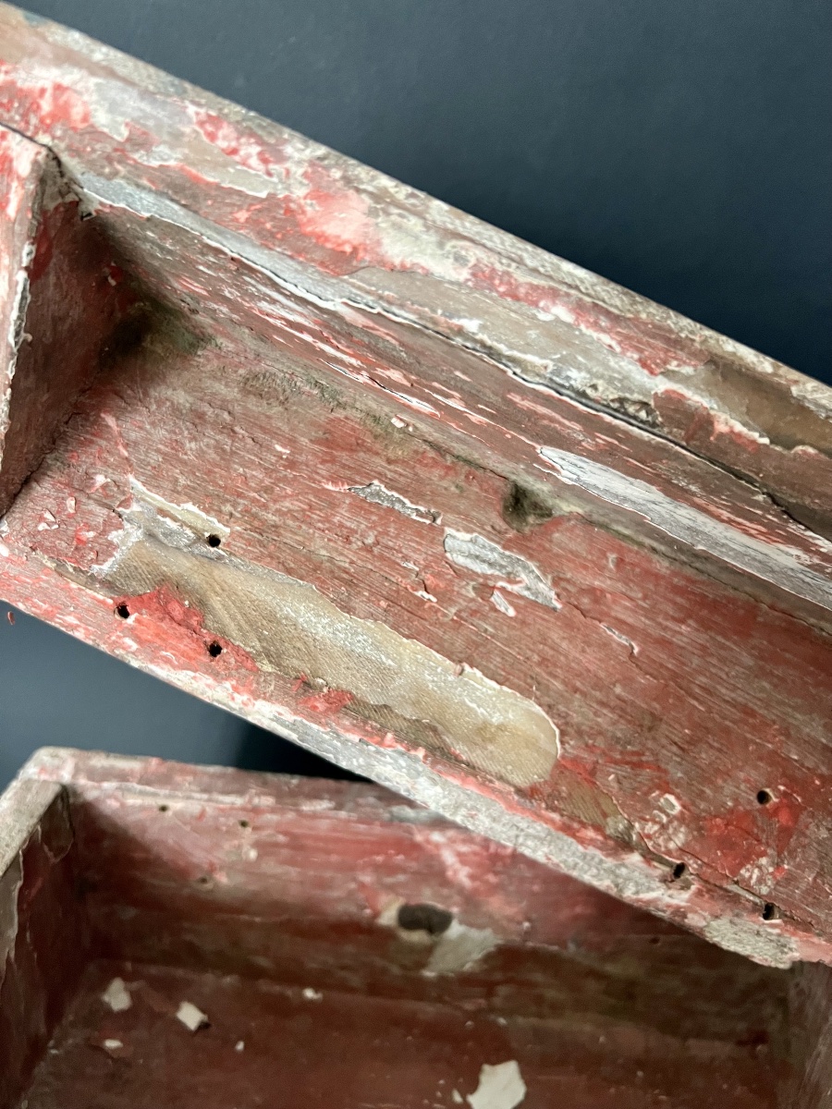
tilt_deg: -24.8
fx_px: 833
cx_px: 416
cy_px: 554
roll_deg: -2.8
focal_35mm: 26
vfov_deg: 67.3
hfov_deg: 53.1
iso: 500
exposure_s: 1/54
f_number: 1.5
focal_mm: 5.7
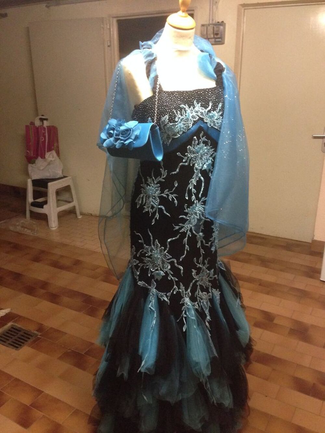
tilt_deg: -17.2
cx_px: 162
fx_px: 413
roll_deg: +0.1
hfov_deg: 43.0
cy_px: 216
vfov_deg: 55.3
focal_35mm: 33
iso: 400
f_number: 2.4
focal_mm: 4.12
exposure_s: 1/15
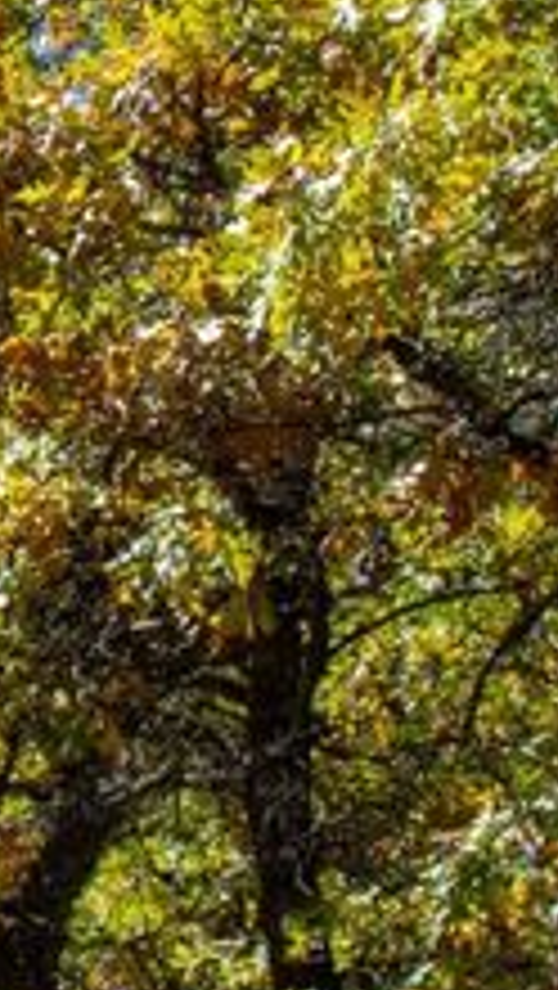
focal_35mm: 161
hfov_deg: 6.9
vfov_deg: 13.3
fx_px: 4228
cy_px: 362
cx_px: -994
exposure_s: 1/250
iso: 250
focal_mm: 22
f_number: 10
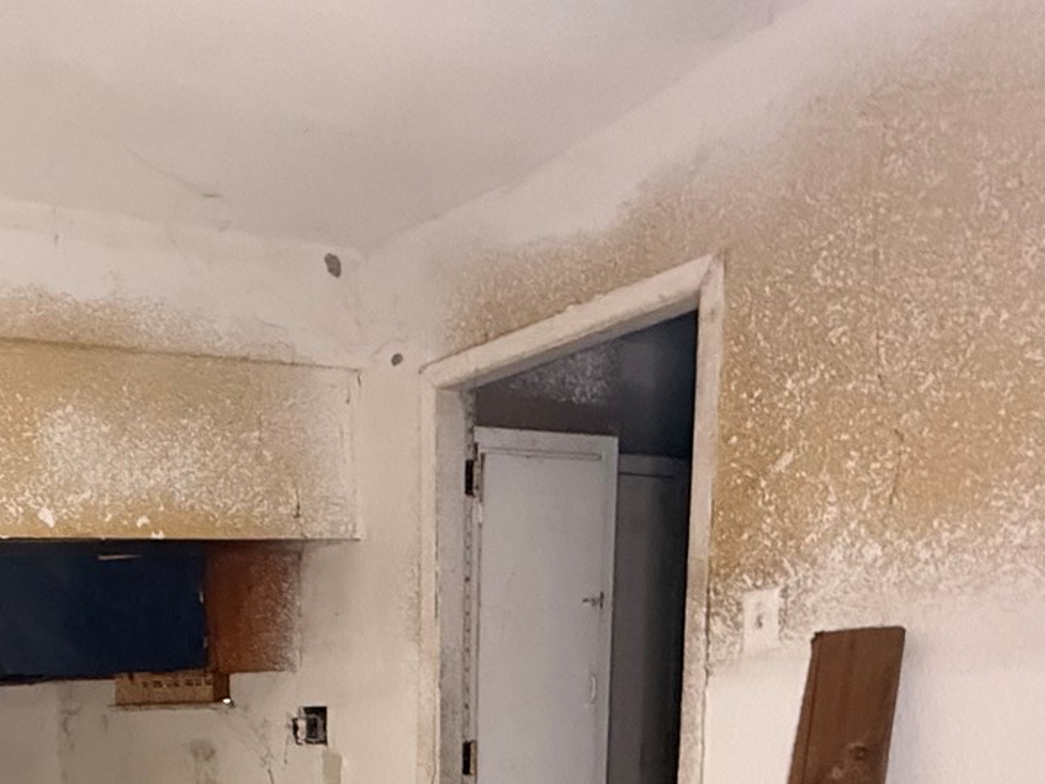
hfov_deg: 43.6
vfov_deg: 30.7
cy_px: 928
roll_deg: +1.9
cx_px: 147
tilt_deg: -10.7
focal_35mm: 40
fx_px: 1208
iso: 1250
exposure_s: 1/60
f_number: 2.2
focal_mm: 2.22
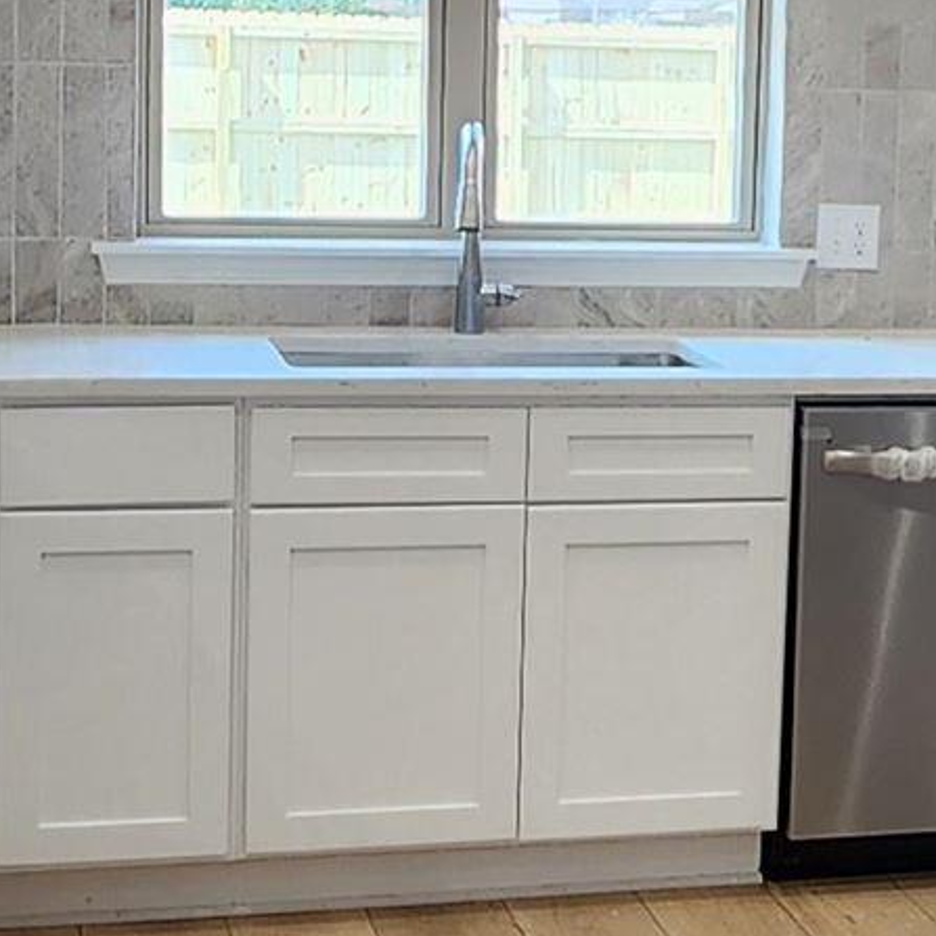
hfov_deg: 21.6
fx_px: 2417
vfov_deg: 21.8
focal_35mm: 79
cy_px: 318
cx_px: 771
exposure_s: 1/60
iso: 80
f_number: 2.2
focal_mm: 2.2
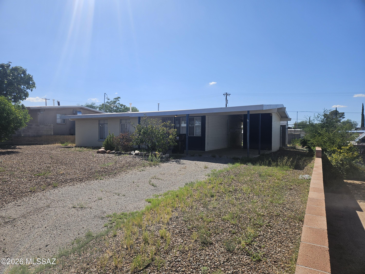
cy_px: 137
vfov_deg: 58.9
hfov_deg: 73.9
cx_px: 182
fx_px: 243
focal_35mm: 23
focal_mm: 5.4
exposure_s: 1/2897
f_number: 1.8
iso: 25
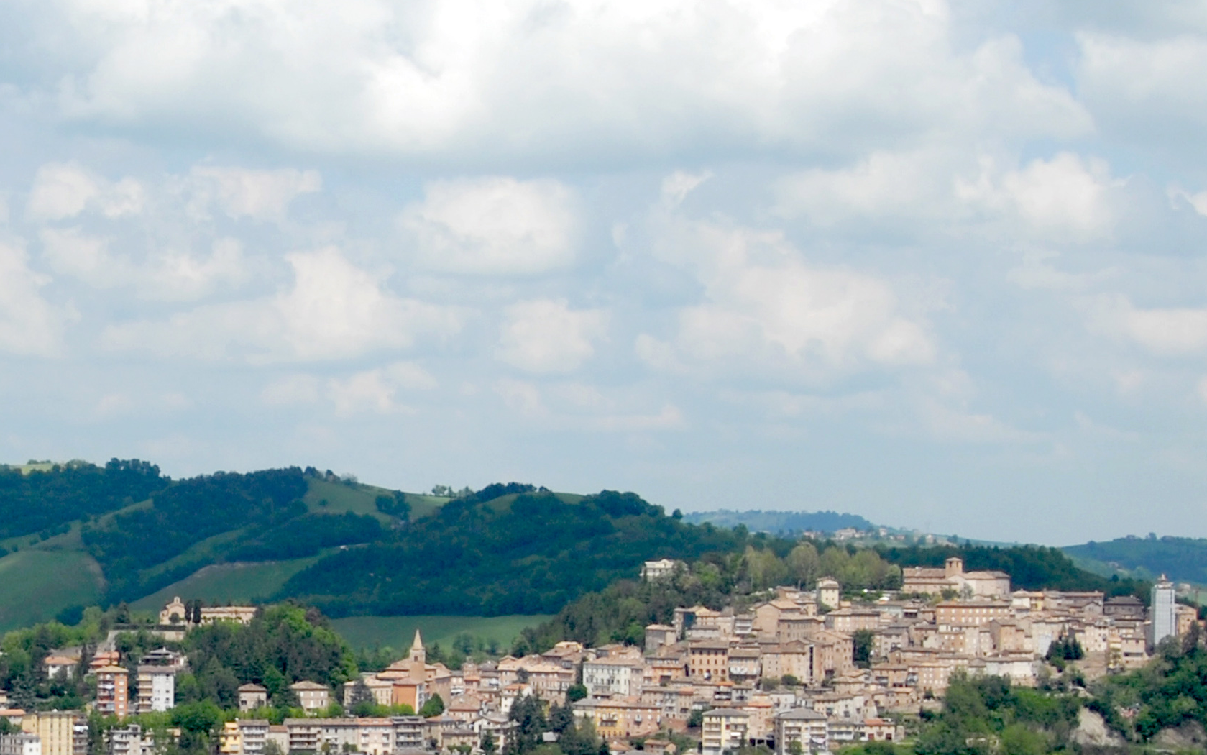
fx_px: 3948
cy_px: 492
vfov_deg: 10.9
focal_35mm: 120
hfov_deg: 17.2
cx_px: 227
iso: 160
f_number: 16
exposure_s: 1/160
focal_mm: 34
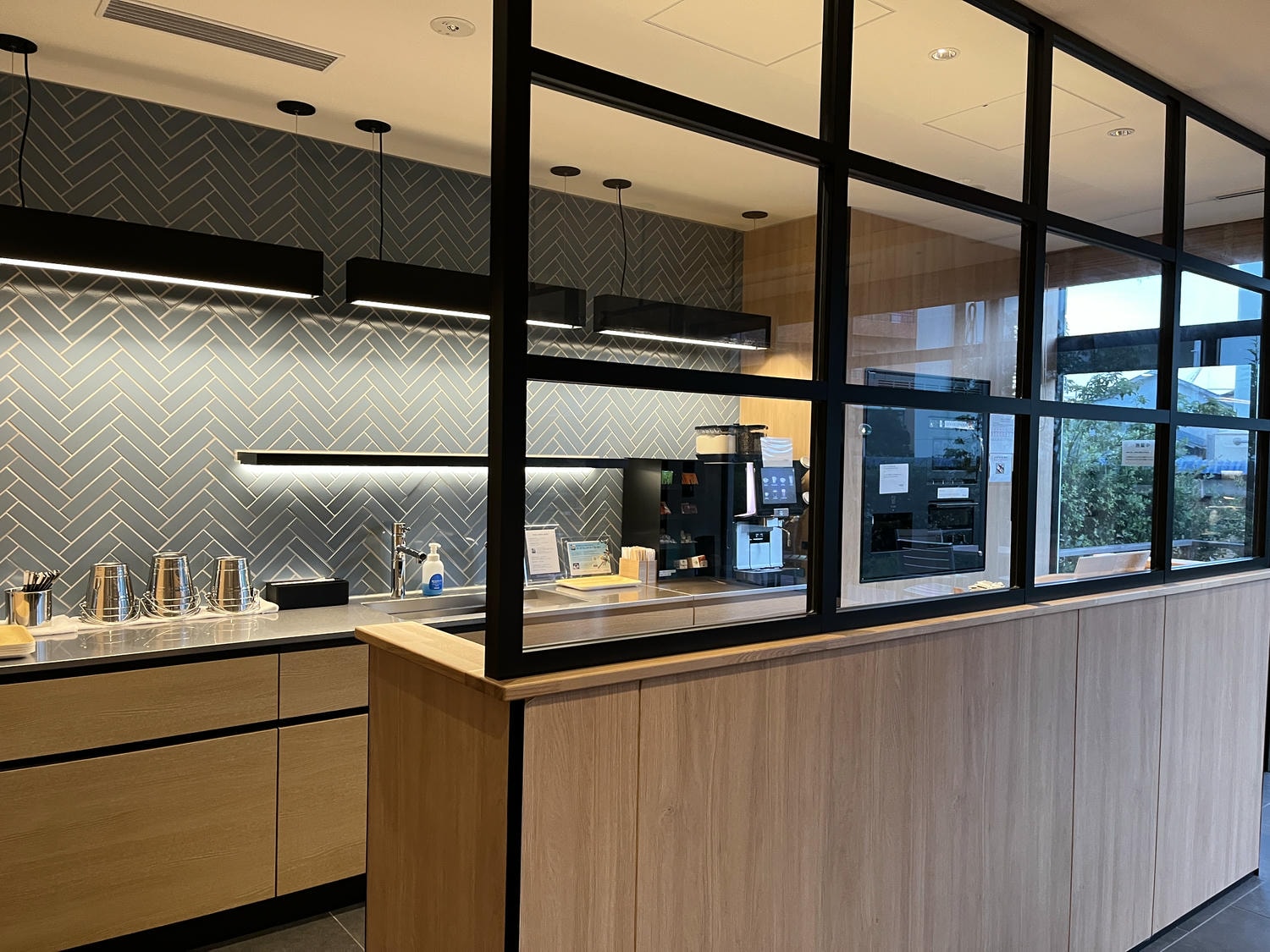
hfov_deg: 67.3
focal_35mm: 26
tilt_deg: -1.0
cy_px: 476
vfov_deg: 53.1
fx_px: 954
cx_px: 635
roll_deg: -0.5
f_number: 1.6
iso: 200
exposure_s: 1/60
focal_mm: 5.1
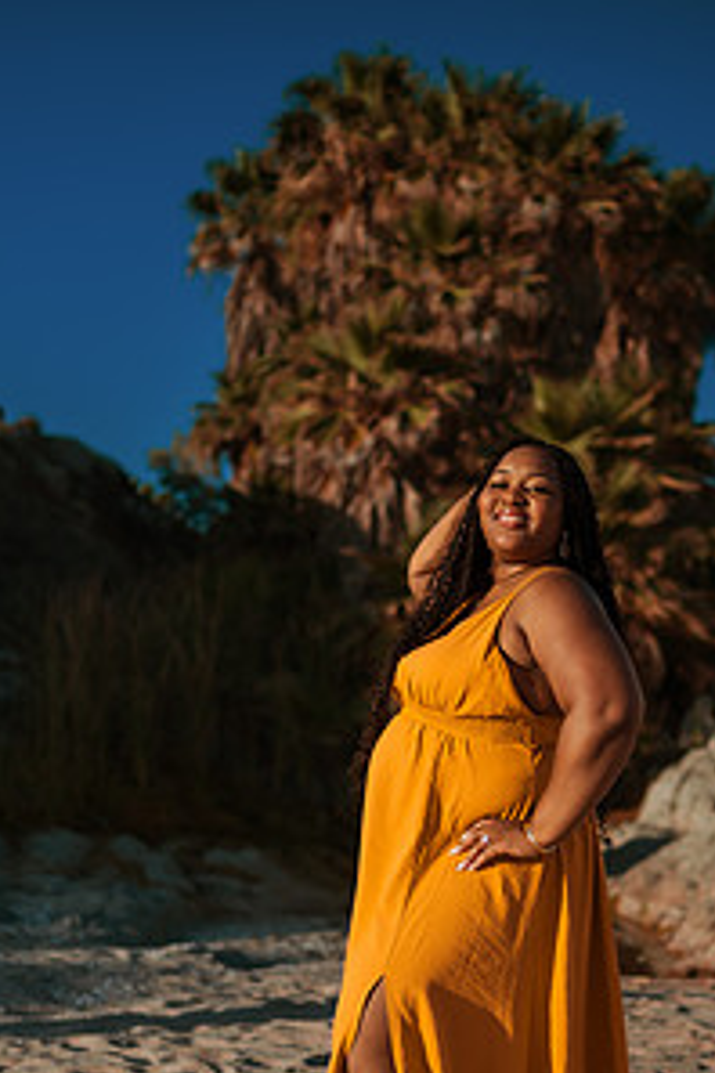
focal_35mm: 53
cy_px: 647
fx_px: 1579
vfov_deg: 37.4
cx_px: 448
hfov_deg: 25.4
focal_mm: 35
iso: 100
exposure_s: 1/4000
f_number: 1.8
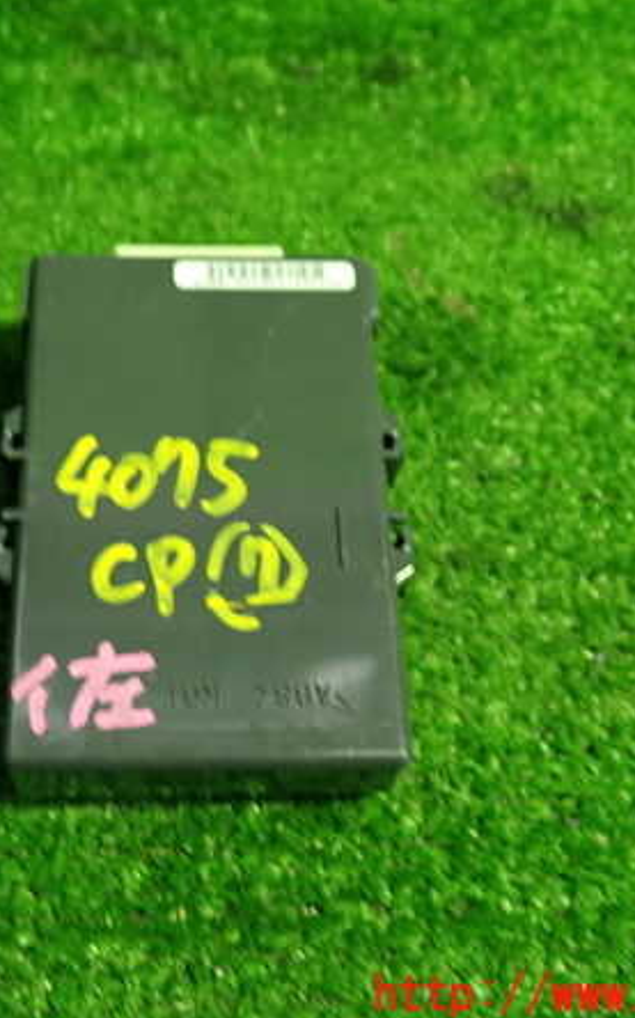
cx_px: 204
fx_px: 1192
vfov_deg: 46.2
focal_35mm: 43
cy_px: 509
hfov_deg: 29.6
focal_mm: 5.4
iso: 250
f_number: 2.3
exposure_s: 1/30
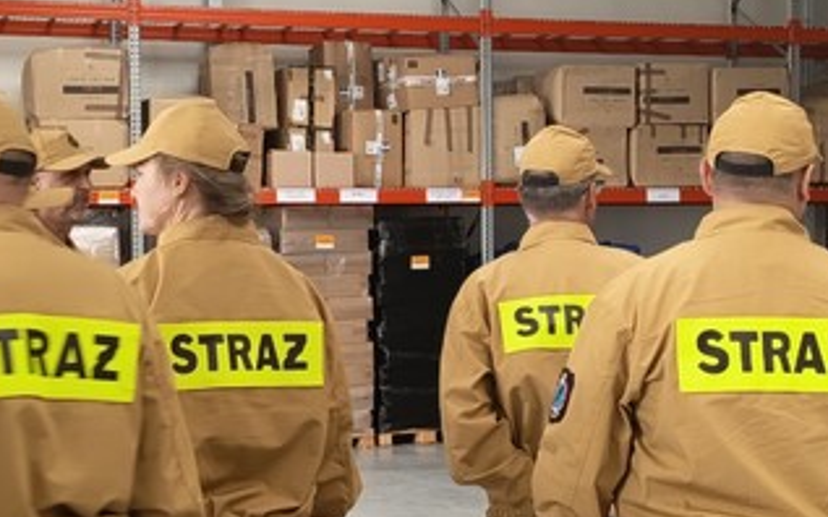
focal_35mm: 71
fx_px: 1602
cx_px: 422
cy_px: 272
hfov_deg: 29.0
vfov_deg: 18.3
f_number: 1.7
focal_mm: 5.27
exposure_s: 1/50
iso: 171
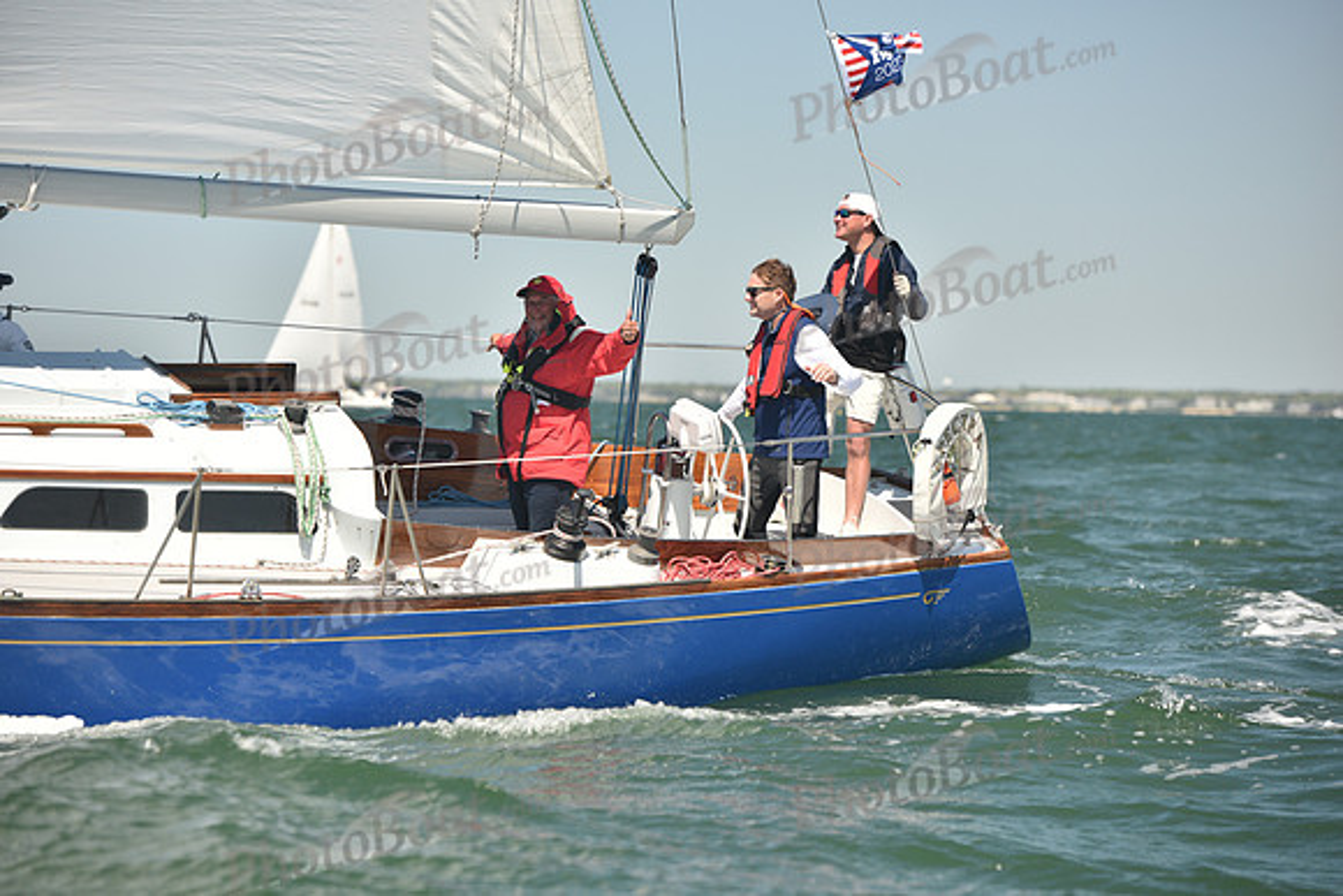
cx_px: 672
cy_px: 448
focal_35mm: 155
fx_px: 5783
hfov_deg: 13.2
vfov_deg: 8.9
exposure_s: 1/800
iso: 250
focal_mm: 155
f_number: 4.5
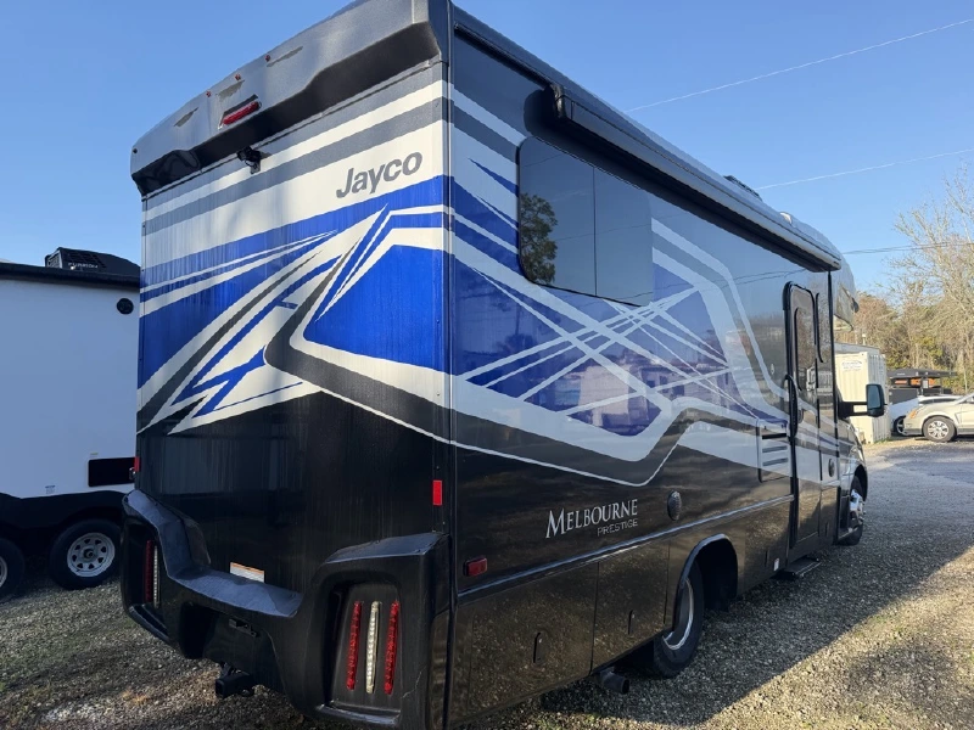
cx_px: 487
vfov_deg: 56.8
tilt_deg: +3.0
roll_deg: +2.4
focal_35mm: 24
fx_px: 675
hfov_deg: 71.6
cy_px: 365
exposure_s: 1/1585
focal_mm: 6.76
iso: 80
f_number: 1.78
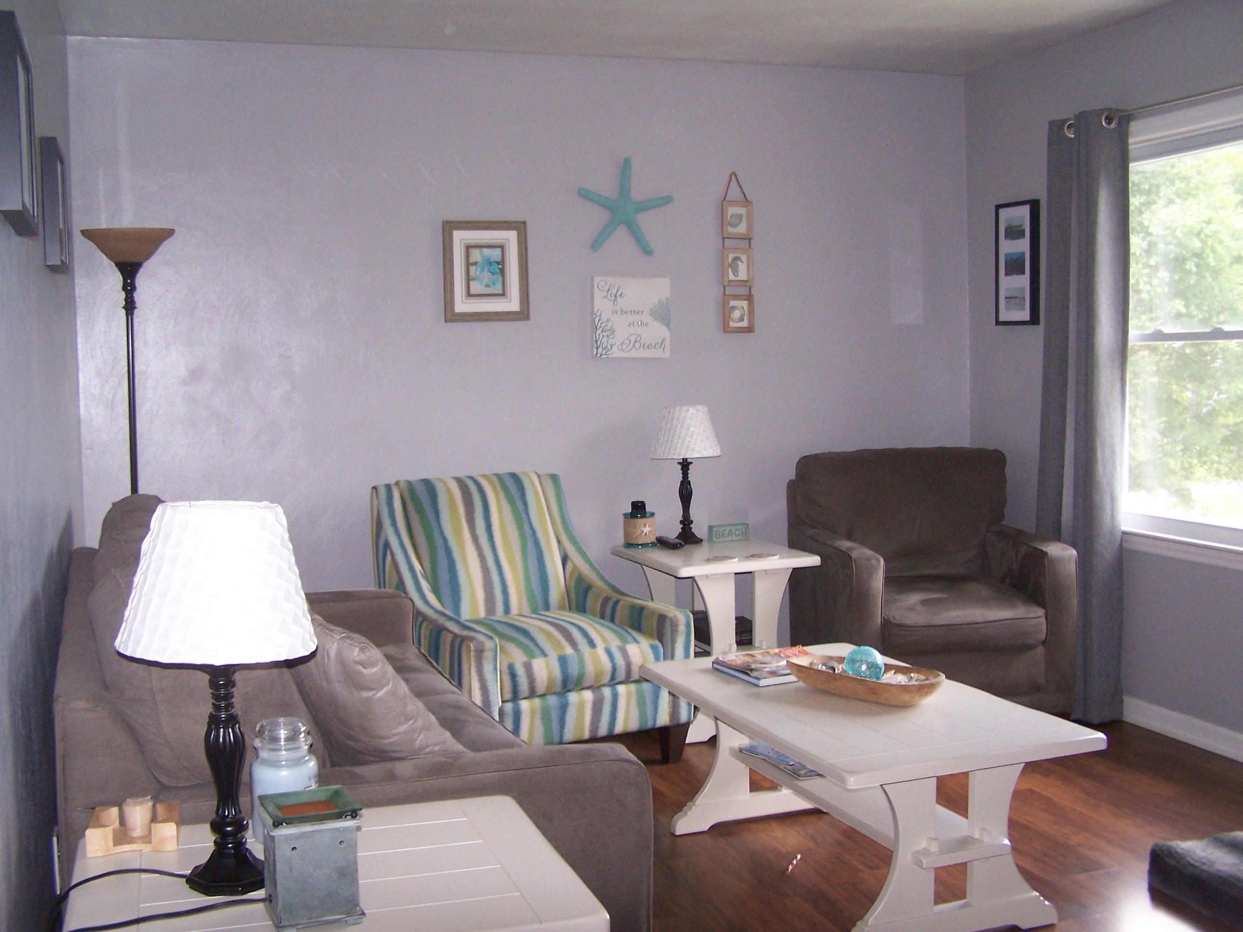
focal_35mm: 38
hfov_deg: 49.0
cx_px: 622
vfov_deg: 37.7
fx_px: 1365
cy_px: 466
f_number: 2.8
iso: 140
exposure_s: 1/60
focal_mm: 6.3
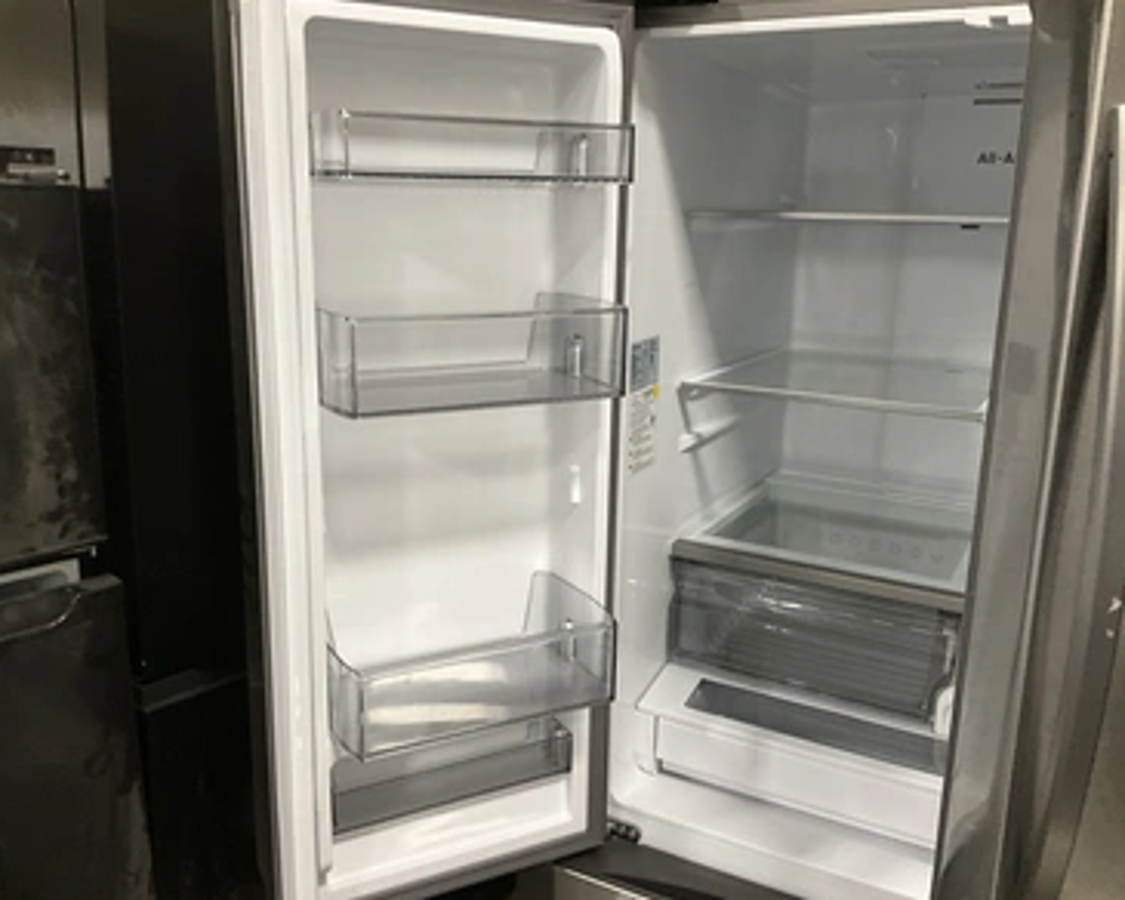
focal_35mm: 31
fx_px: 1032
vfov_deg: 47.1
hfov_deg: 57.2
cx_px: 561
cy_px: 447
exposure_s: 1/40
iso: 200
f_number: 1.8
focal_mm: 3
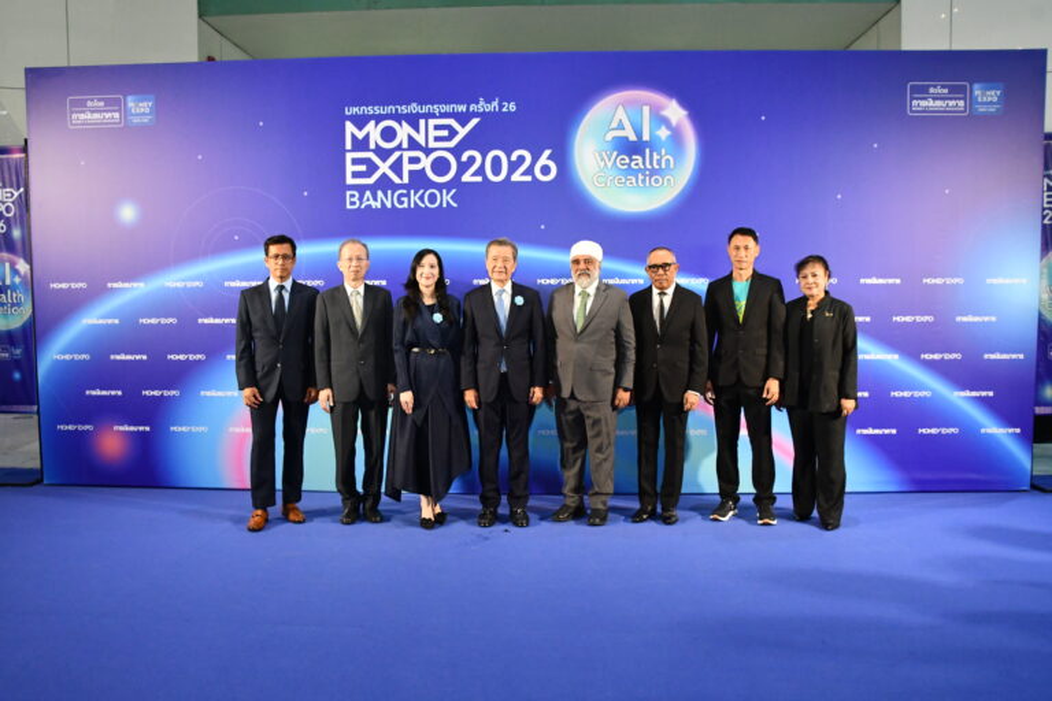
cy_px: 350
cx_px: 526
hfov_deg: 67.4
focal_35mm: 27
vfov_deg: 47.9
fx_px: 789
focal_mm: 18
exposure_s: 1/60
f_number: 10
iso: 3200
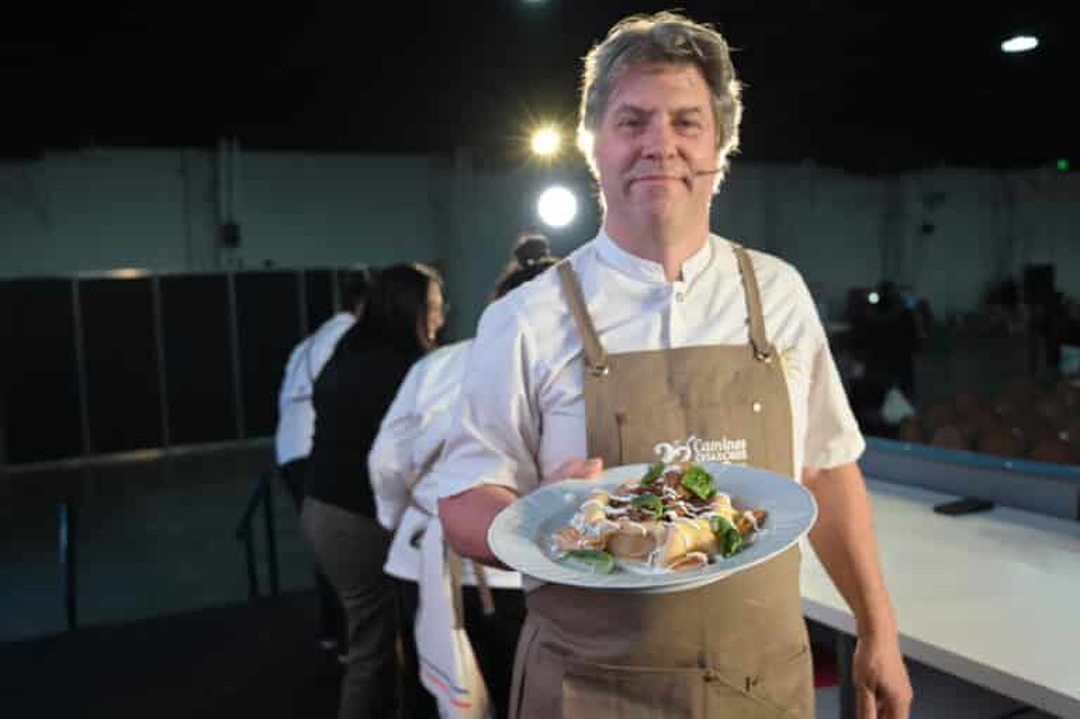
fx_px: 989
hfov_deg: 57.3
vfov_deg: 39.9
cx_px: 540
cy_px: 360
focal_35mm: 33
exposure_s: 1/160
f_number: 4
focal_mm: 33
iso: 1000
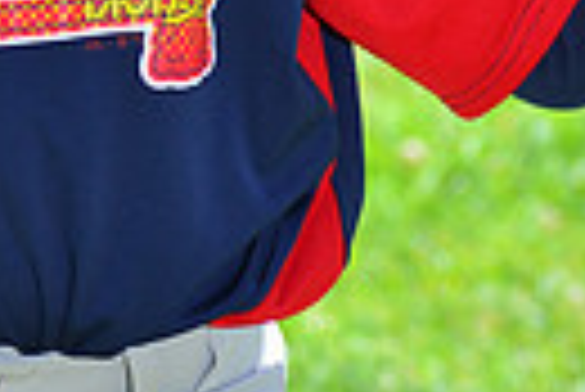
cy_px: -376
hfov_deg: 3.4
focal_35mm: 603
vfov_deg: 2.3
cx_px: 22
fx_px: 9810
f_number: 8
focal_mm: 135
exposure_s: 1/200
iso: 200
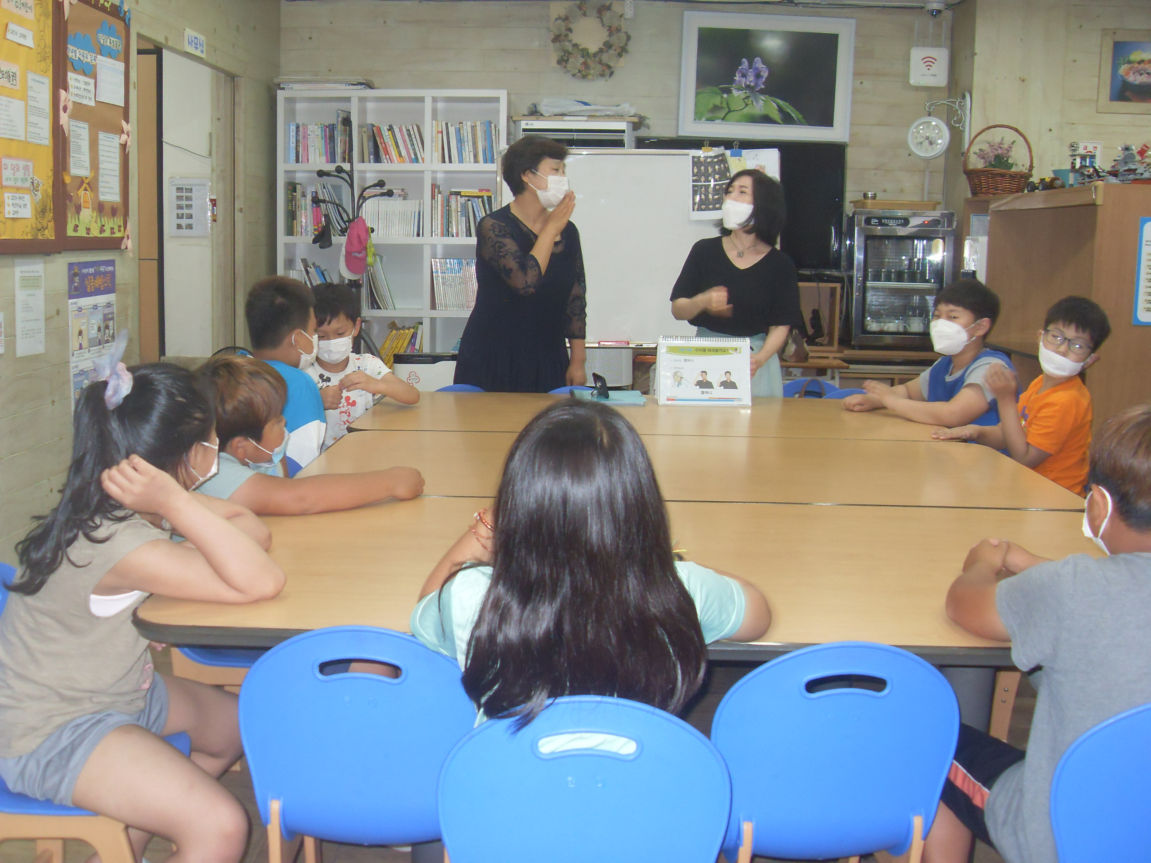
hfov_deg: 50.1
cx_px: 576
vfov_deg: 38.7
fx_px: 1230
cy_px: 432
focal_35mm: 37
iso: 200
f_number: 2.8
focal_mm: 6.3
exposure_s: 1/45
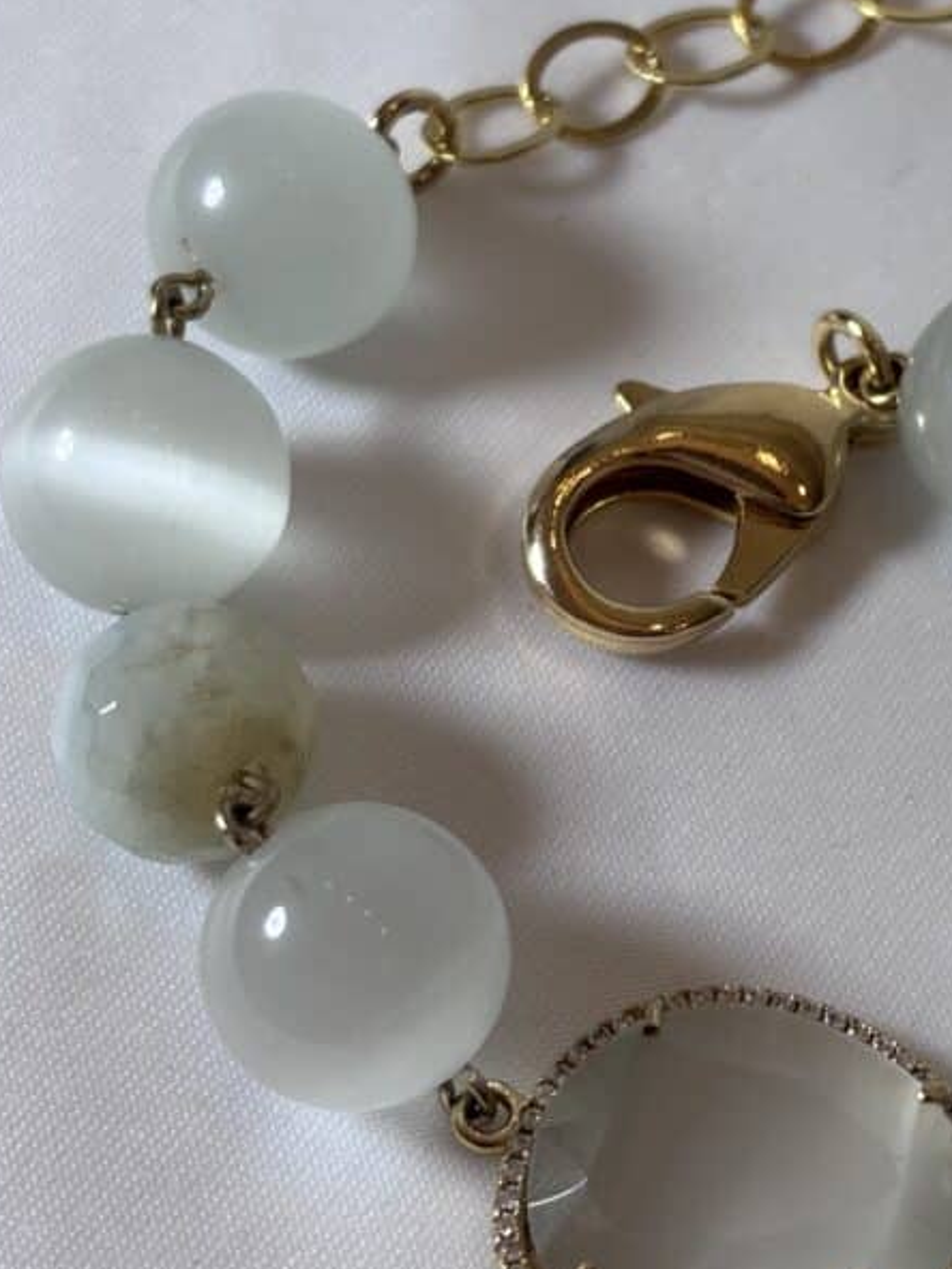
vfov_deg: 21.8
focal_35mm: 90
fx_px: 3300
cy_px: 632
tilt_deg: -59.6
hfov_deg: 16.3
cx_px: 793
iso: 25
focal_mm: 5.96
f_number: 1.6
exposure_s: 1/100
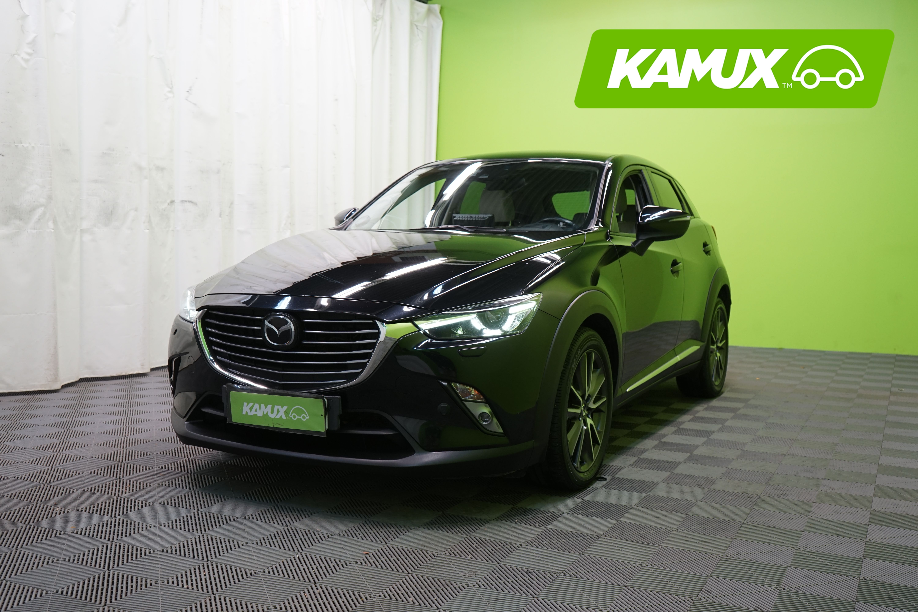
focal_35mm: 34
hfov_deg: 55.8
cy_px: 306
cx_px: 459
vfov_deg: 38.9
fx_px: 867
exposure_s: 1/50
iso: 640
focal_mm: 34
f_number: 5.6
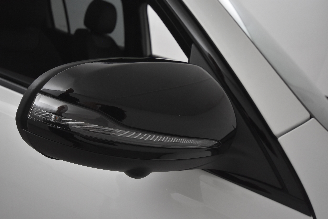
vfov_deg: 43.7
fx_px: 274
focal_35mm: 30
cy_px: 110
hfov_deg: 61.9
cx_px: 164
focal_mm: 20
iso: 1800
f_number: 5.6
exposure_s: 1/60
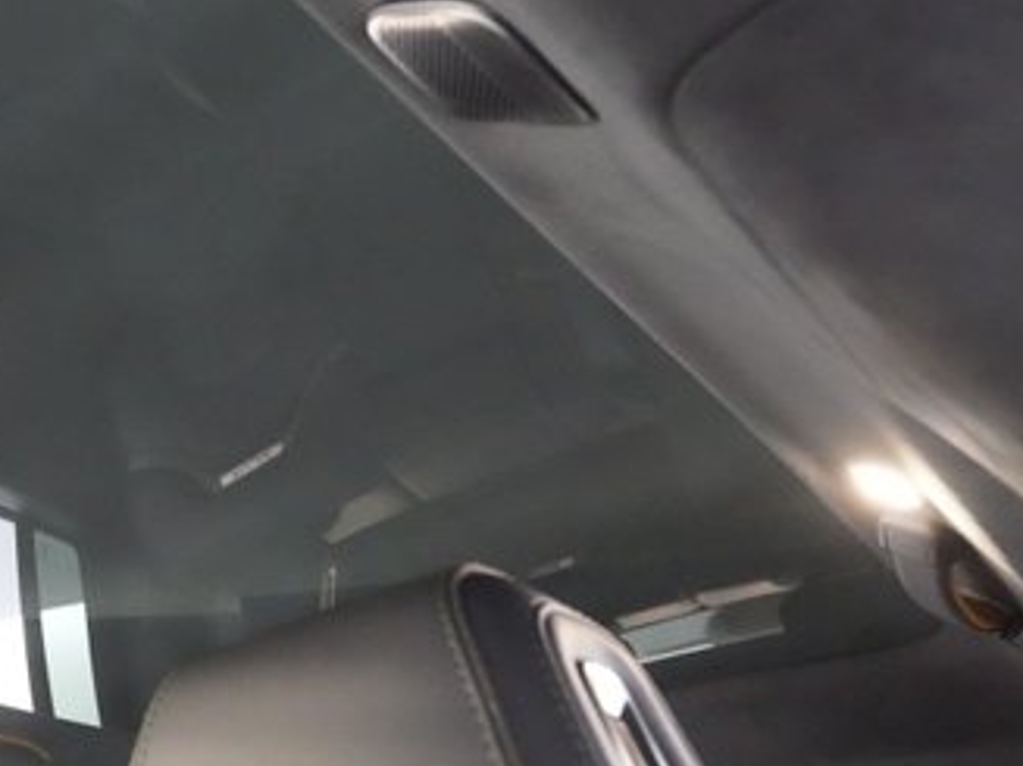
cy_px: 264
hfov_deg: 51.2
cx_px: 128
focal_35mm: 32
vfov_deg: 43.6
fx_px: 945
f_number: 5
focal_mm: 17
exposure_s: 1/100
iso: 32000
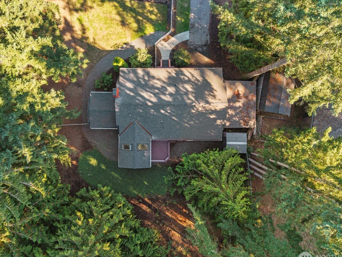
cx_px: 154
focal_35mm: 30
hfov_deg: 59.8
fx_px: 296
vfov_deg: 46.6
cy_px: 109
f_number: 1.8
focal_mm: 8.67
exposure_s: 1/350
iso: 200
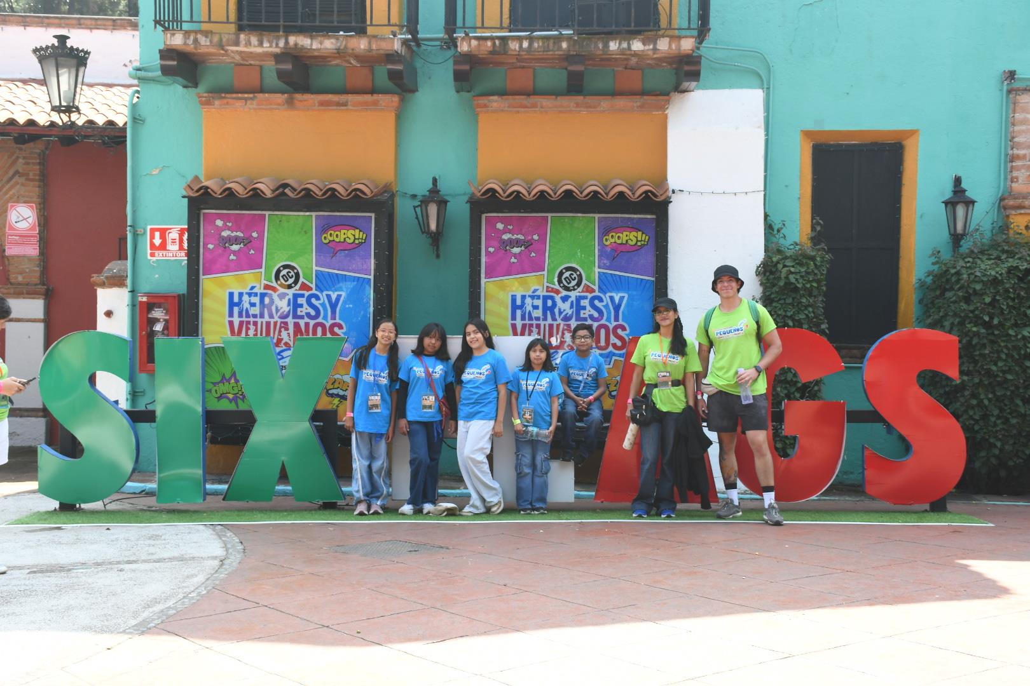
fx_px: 1459
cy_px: 343
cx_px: 515
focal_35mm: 51
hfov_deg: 38.9
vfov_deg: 26.5
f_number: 9
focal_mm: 34
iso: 250
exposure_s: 1/80
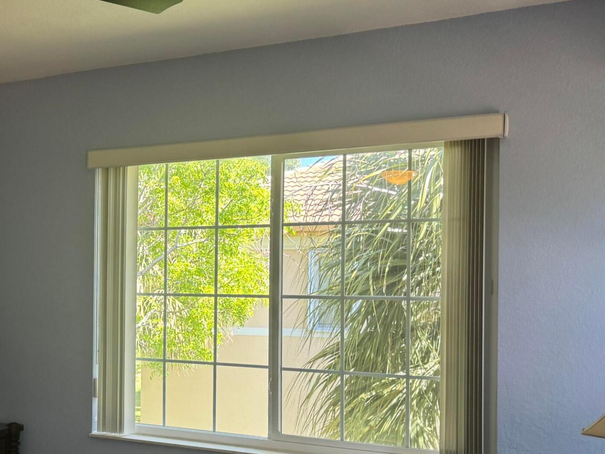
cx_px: 86
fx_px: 891
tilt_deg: -1.1
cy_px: 290
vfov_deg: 28.4
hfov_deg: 35.7
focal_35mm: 51
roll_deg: -0.7
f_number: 1.78
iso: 125
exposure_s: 1/120
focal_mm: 6.76
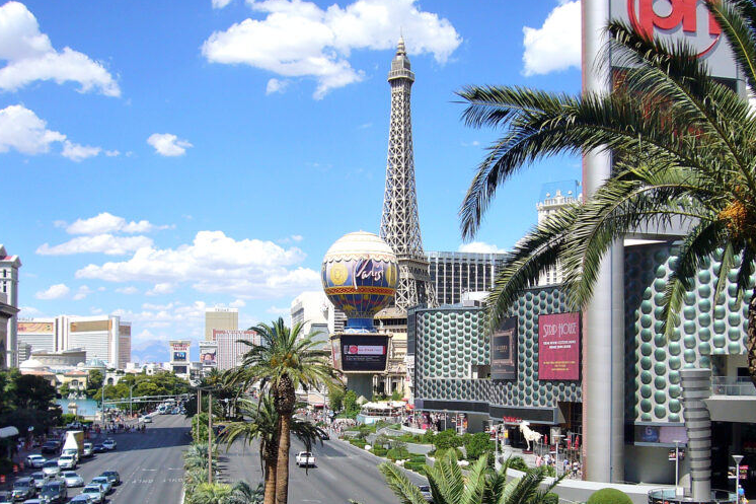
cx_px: 384
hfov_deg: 48.5
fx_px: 840
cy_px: 384
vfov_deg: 32.7
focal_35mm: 40
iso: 80
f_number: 5.6
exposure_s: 1/400
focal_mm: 4.6
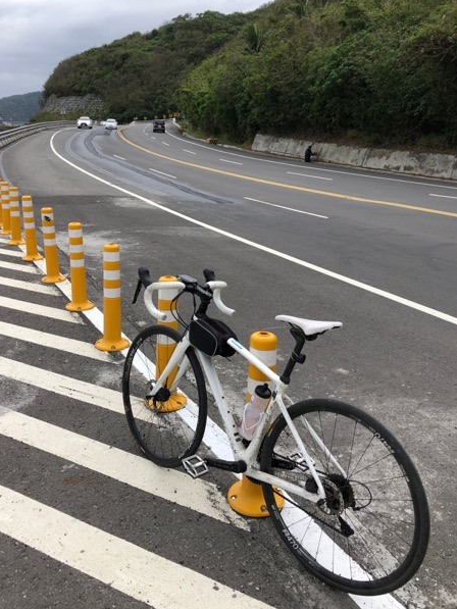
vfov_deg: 59.9
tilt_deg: -15.1
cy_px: 291
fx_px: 528
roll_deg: -0.1
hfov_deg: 46.8
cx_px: 226
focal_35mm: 30
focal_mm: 4
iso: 20
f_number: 1.8
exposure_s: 1/276
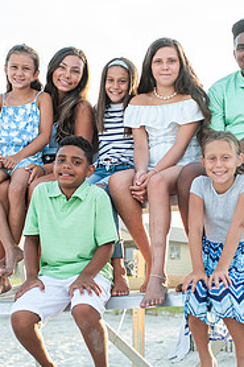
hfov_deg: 16.8
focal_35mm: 81
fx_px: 824
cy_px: 215
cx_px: 148
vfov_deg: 25.0
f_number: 4
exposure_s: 1/1250
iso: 640
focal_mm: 50
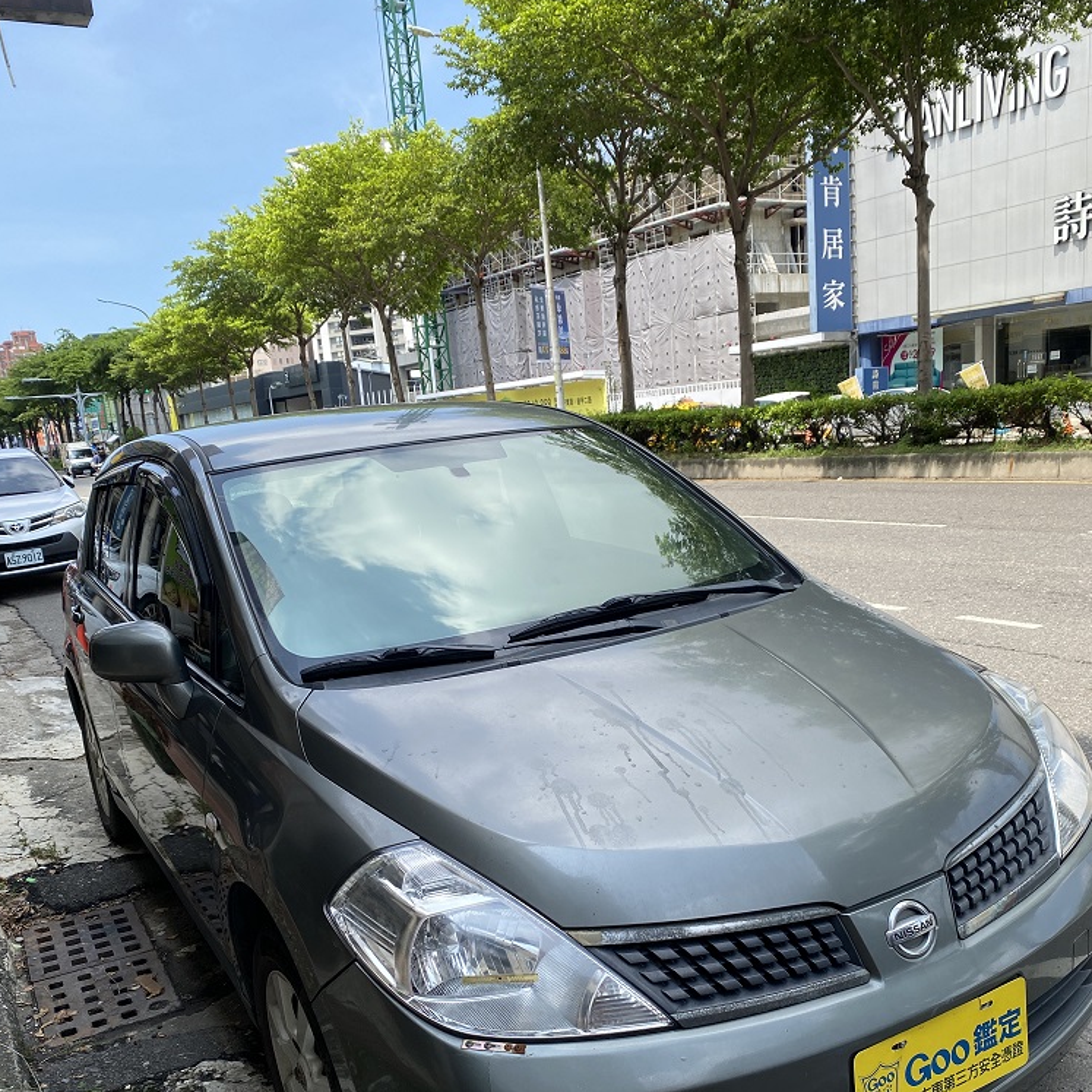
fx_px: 1106
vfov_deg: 52.1
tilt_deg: -11.3
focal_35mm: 31
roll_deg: +6.0
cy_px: 671
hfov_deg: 52.5
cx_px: 545
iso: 32
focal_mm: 4.25
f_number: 1.8
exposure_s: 1/1272
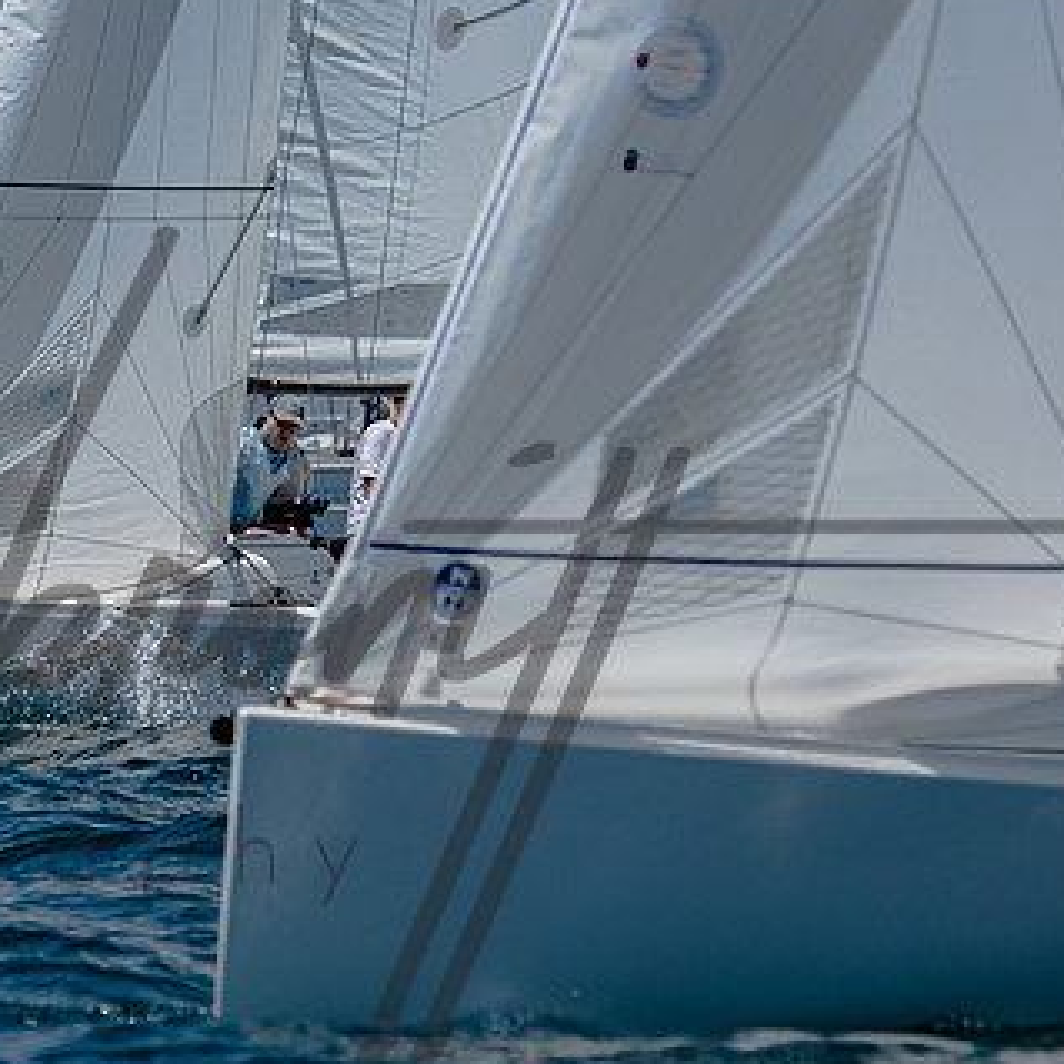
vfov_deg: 3.1
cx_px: 210
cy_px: 605
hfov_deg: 3.1
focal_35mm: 557
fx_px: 19370
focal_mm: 240
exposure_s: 1/2000
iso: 200
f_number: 5.3
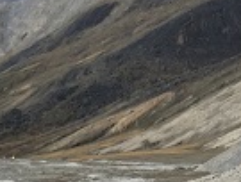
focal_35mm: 137
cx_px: -46
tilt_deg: +0.7
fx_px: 956
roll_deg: +0.2
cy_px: 105
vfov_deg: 10.9
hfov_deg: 13.9
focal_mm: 4.15
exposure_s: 1/1425
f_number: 2.2
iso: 25
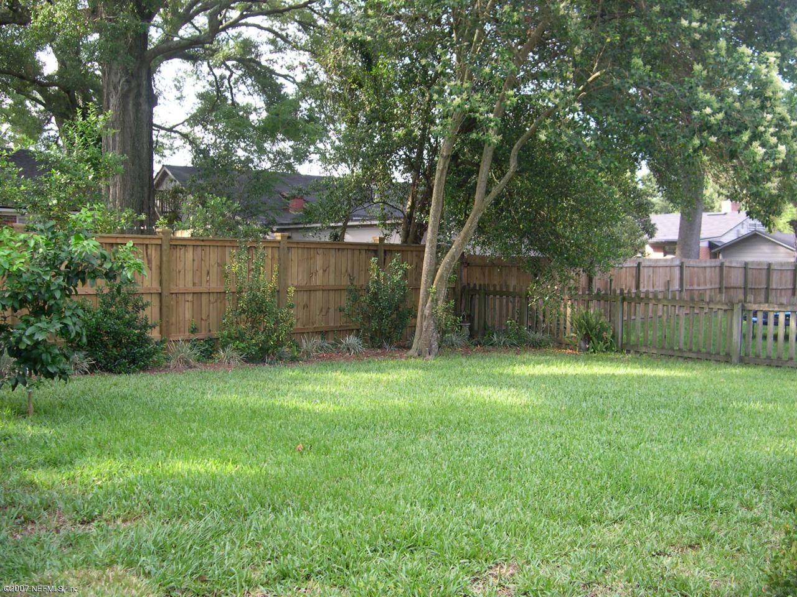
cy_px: 298
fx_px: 875
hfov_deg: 49.0
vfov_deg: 37.7
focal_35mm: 38
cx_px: 398
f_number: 2.8
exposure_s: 1/93.1
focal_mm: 8
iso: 100
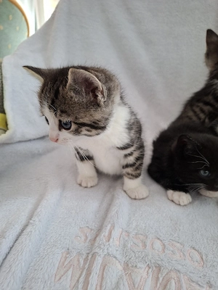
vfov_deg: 73.9
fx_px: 193
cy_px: 145
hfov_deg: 58.9
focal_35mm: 23
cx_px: 109
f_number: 1.8
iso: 250
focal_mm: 5.54
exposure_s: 1/50
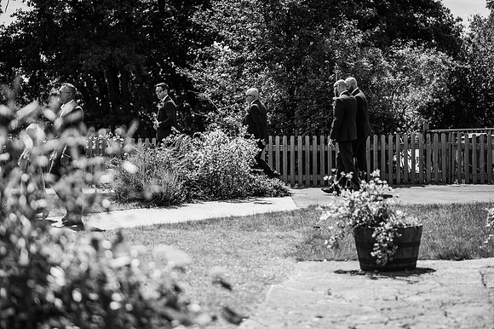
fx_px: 1166
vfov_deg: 16.1
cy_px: 164
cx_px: 247
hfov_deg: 23.9
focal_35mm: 85
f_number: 2
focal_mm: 85
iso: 100
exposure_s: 1/5000
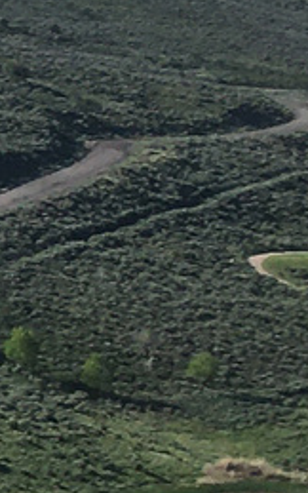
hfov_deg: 4.7
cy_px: 531
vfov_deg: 8.6
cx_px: -1082
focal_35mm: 243
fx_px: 3262
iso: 25
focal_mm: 4.15
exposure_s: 1/1789
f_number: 2.2
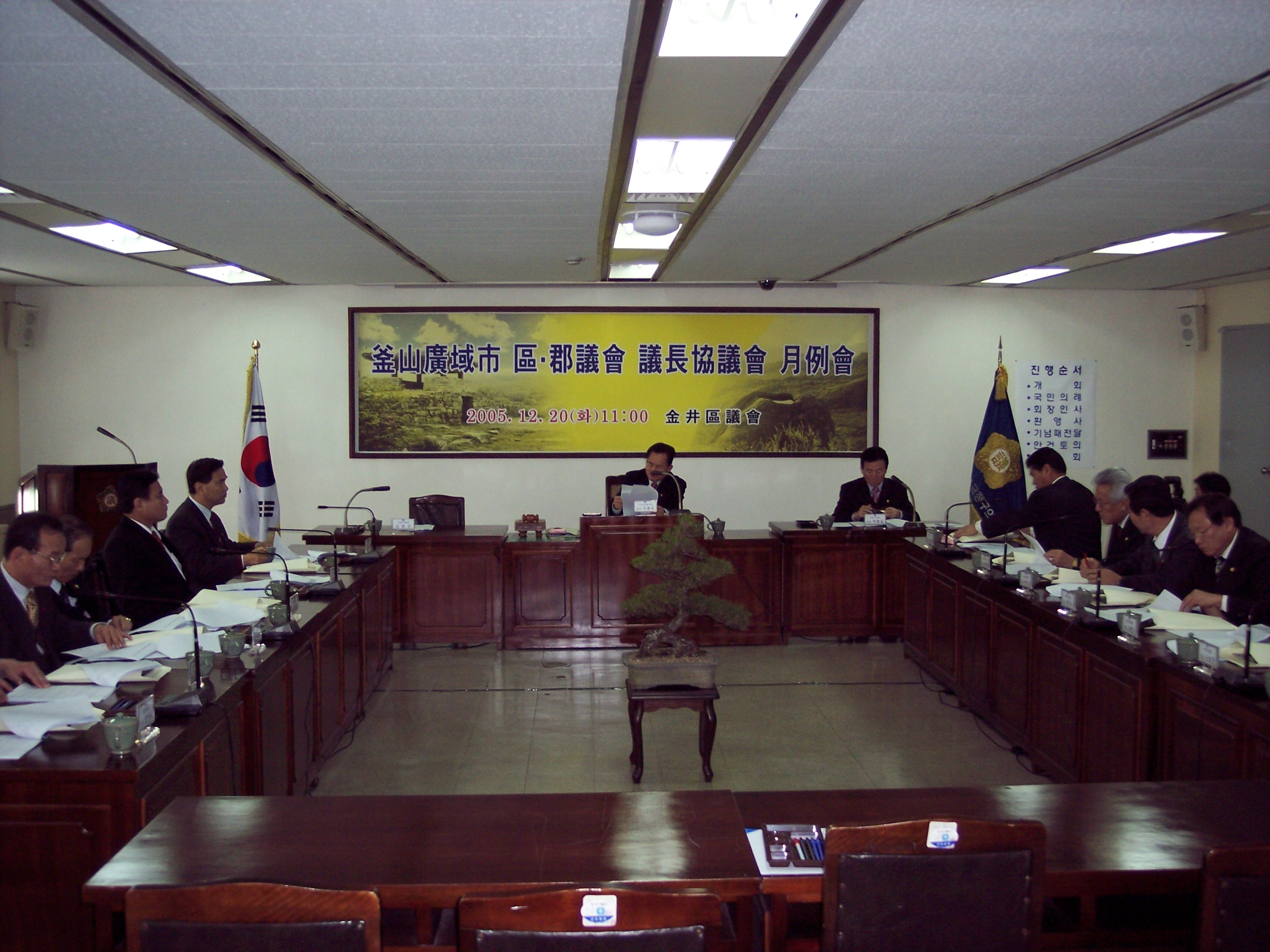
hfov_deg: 47.9
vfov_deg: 36.8
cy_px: 476
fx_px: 1431
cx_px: 635
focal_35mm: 39
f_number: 2.8
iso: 140
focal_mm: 8
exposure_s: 1/60
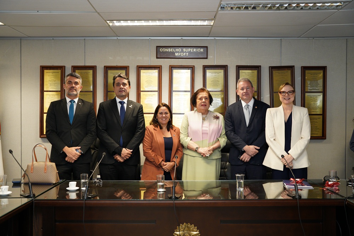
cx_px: 177
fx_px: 366
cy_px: 118
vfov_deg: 35.7
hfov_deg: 51.7
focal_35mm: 37
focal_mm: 37.2
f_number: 3.5
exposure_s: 1/160
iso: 2000
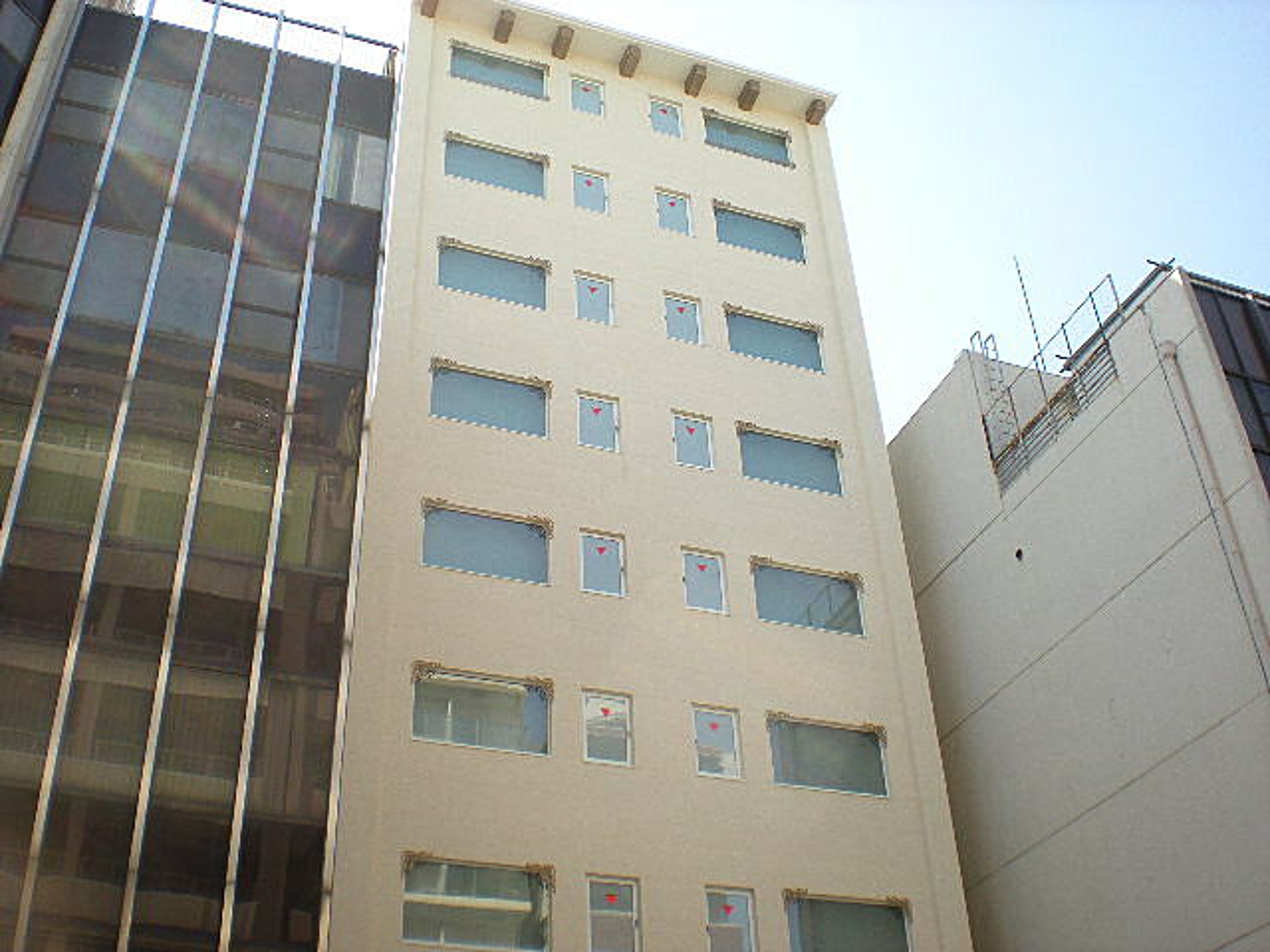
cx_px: 635
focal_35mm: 38
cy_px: 476
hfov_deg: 49.0
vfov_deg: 37.7
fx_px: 1394
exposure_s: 1/215
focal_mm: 6.3
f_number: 4.6
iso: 89
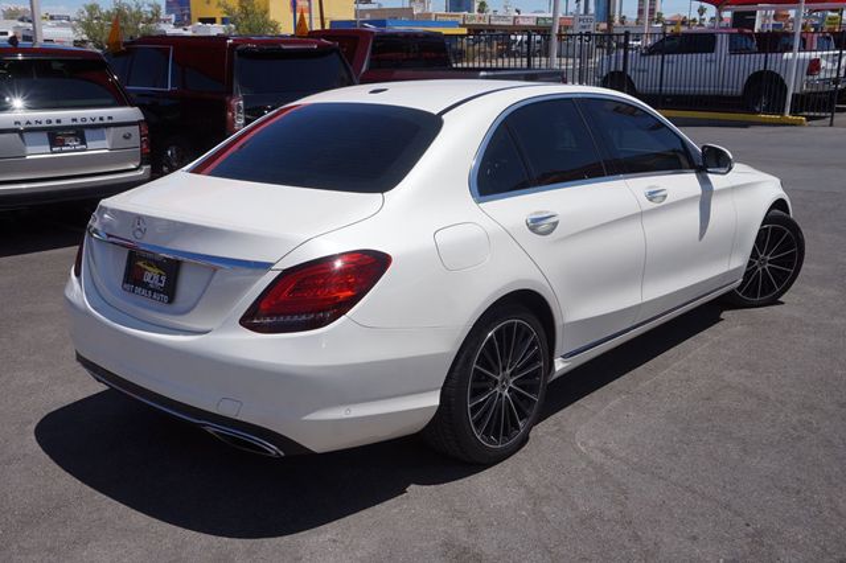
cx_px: 423
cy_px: 282
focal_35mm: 34
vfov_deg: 38.3
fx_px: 810
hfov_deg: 55.1
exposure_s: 1/320
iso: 100
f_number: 11
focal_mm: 23
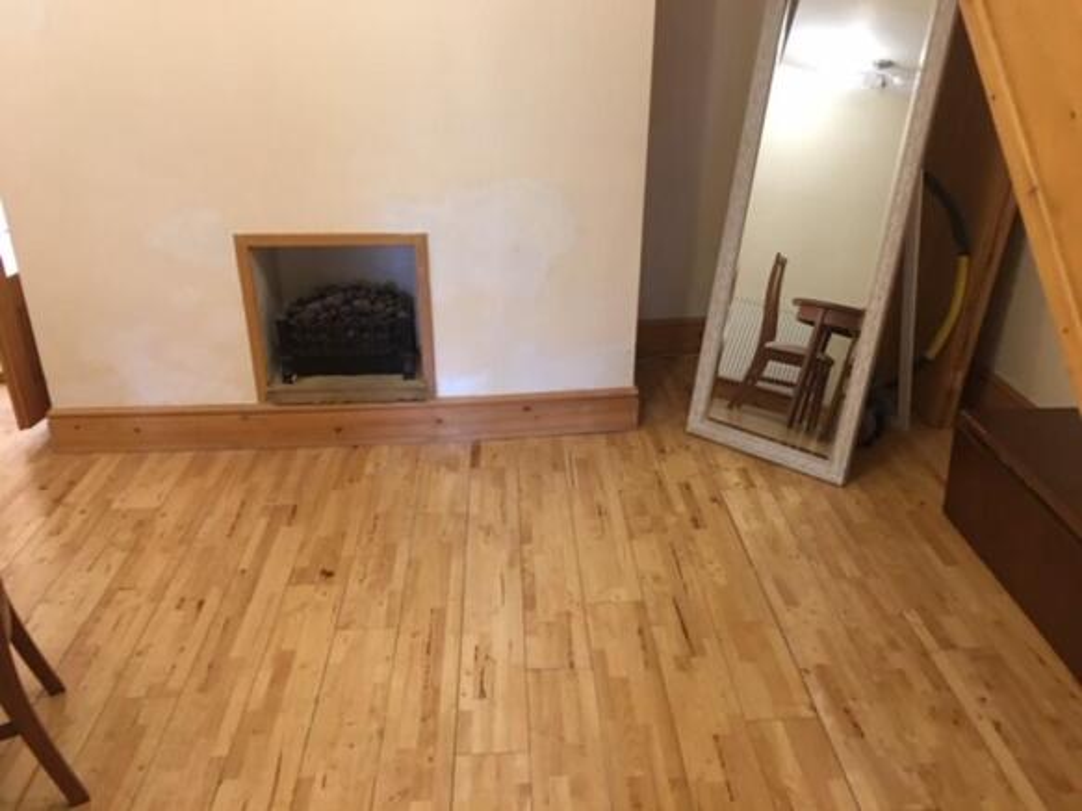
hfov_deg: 61.7
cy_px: 406
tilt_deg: -23.8
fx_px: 906
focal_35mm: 29
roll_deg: -0.2
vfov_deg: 48.2
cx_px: 541
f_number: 2.2
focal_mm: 4.15
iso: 100
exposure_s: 1/10
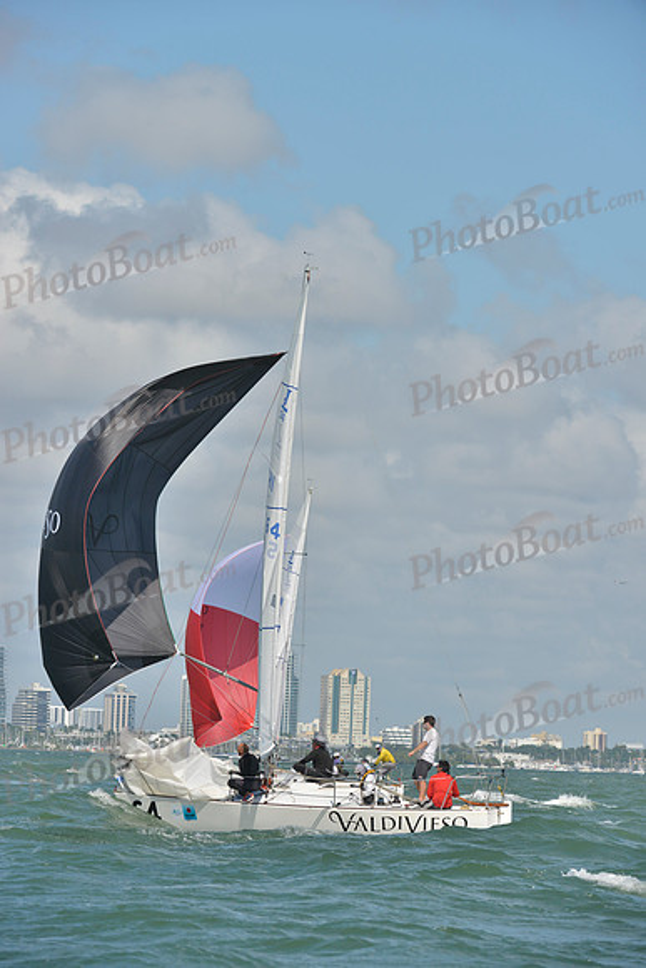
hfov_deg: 6.9
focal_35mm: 200
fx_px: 5380
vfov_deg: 10.3
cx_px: 323
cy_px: 484
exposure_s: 1/1250
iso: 280
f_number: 8
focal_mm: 200
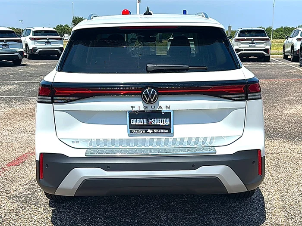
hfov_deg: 49.0
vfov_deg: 37.7
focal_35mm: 38
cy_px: 113
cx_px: 151
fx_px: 332
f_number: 1.78
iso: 80
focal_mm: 6.86
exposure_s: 1/7143
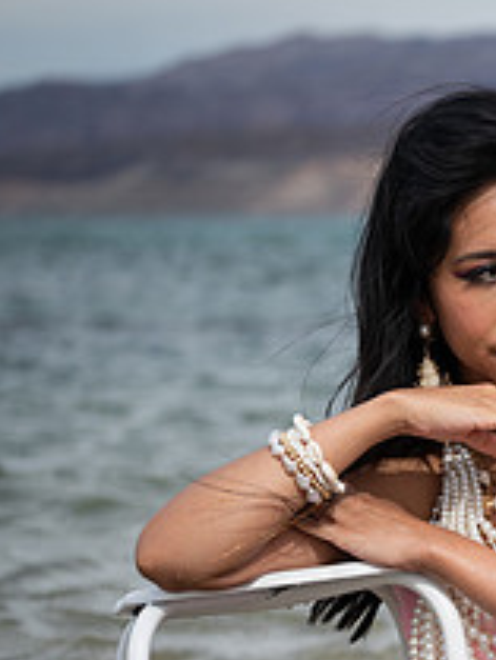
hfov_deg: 8.1
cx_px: 892
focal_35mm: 177
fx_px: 3378
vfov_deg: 11.1
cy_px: 590
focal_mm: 61
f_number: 2.8
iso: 64
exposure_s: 1/1250
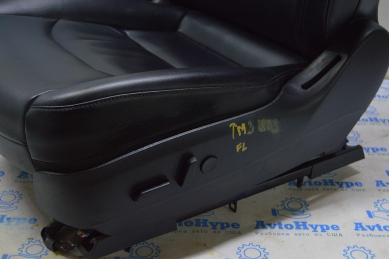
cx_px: 194
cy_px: 130
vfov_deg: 25.7
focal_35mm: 52
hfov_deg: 37.9
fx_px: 567
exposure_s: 1/20
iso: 400
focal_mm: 35
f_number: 5.6
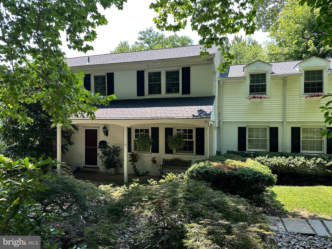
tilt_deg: -0.2
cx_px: 166
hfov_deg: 71.6
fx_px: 230
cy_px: 124
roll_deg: -0.1
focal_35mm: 24
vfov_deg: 56.8
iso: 80
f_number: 1.78
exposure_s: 1/546
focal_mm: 6.86
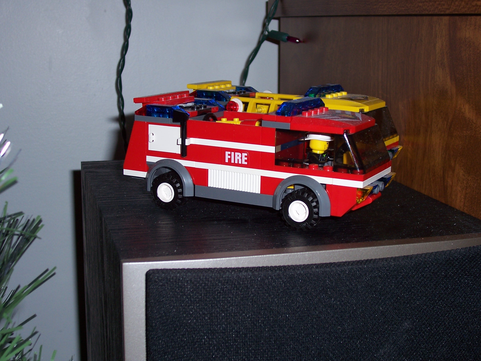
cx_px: 240
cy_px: 180
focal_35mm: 53
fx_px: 736
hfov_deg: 36.2
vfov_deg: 27.5
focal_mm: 8.6
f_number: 3.4
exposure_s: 1/60
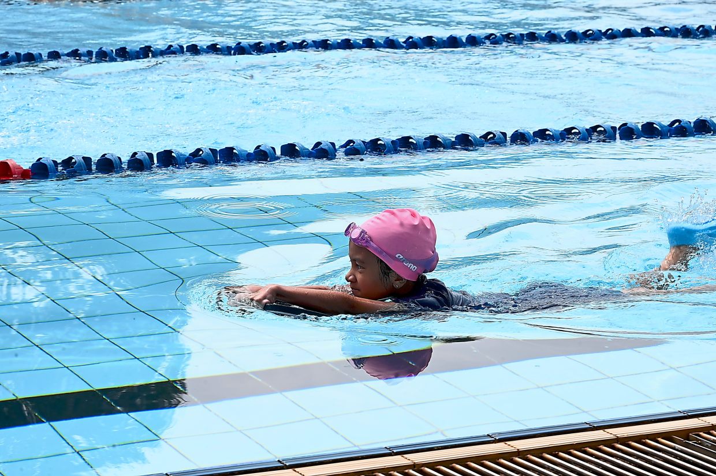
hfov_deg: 17.1
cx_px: 358
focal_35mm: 120
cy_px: 238
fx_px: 2385
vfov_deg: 11.4
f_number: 14
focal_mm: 120
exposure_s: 1/320
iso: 500
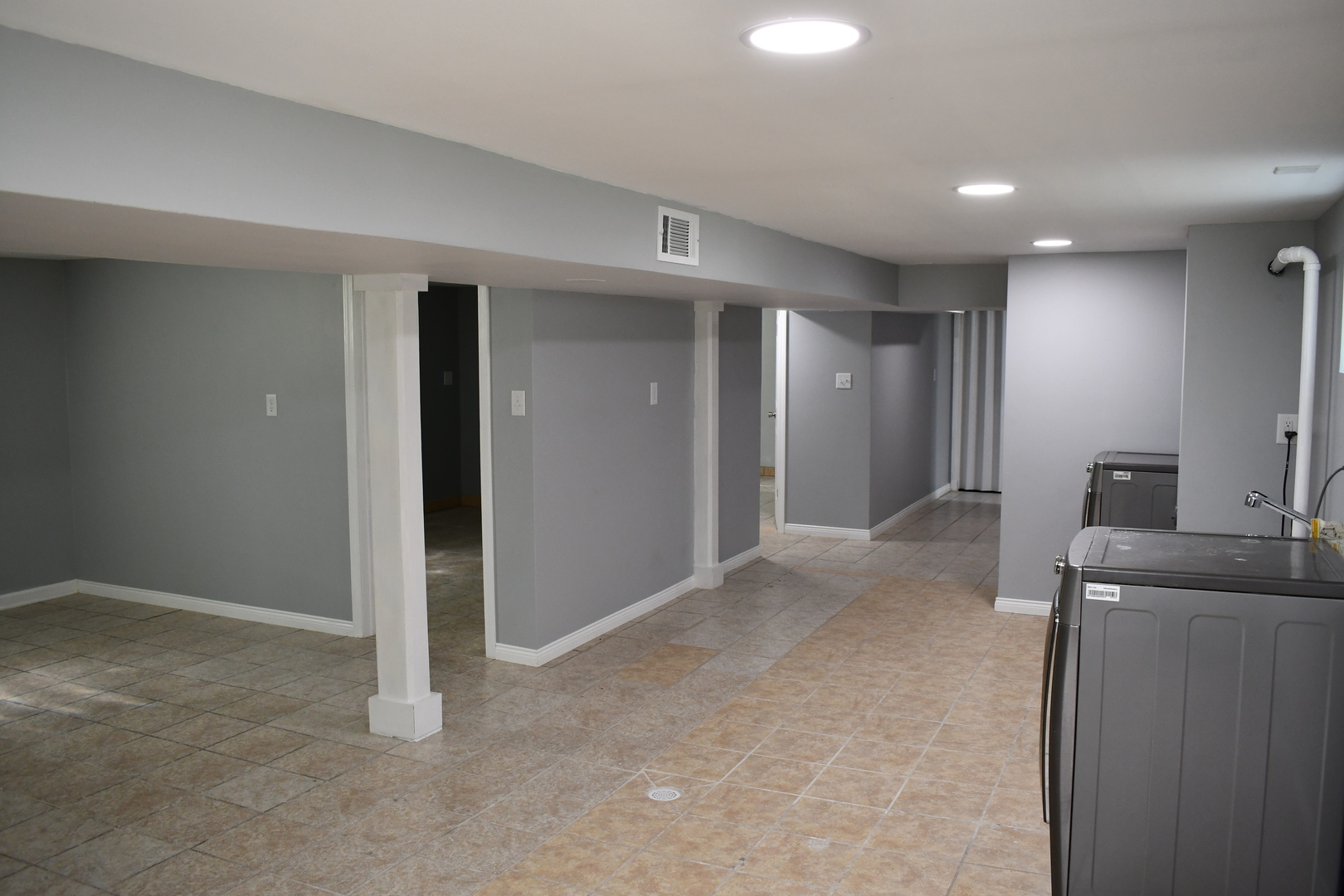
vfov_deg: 47.9
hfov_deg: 67.4
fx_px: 1008
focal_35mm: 27
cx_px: 672
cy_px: 448
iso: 800
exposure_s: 1/100
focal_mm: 18
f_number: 5
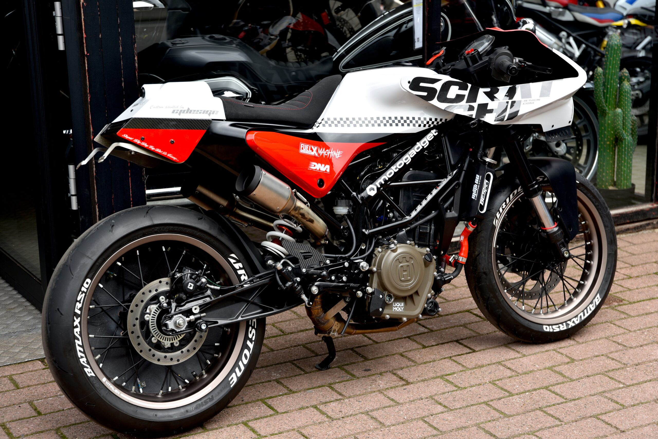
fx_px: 1207
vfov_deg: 20.6
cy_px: 220
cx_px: 329
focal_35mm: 66
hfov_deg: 30.5
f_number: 5
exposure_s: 1/100
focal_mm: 66
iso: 100
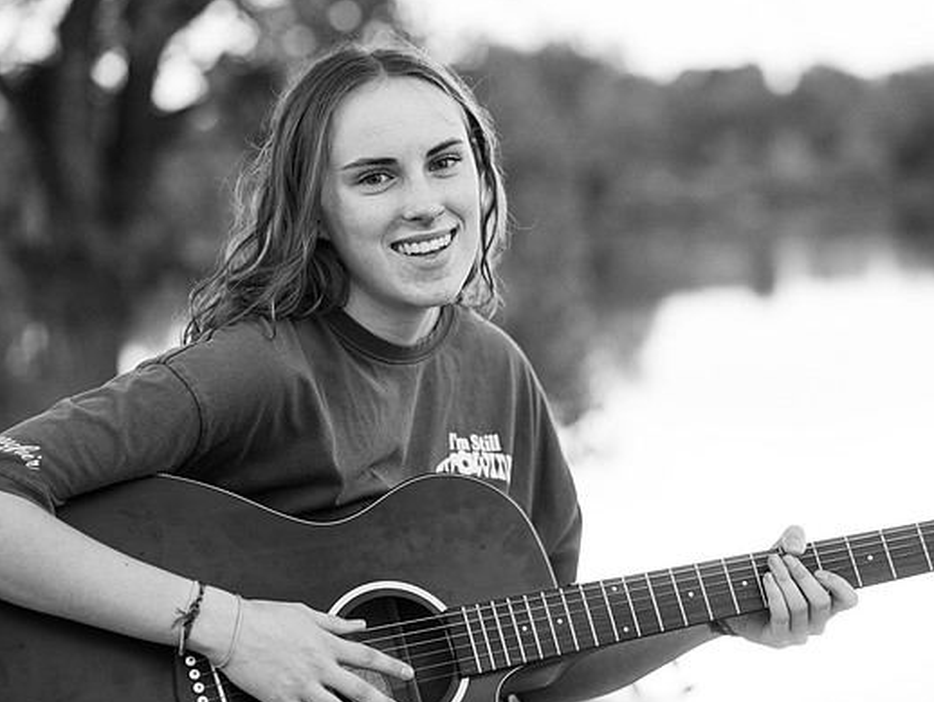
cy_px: 353
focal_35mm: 103
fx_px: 2780
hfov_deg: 19.1
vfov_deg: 14.4
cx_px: 521
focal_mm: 85
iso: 2500
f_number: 2.8
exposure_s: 1/200
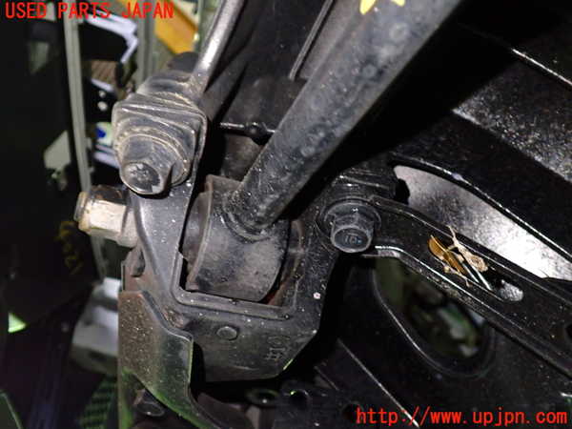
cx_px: 286
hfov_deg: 60.0
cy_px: 214
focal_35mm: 30
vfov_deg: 46.8
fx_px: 496
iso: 640
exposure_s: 1/30
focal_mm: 5.4
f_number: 2.3
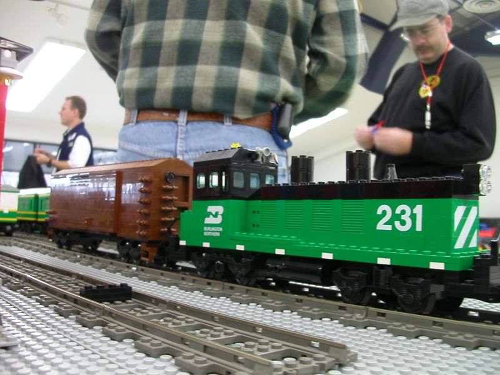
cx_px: 250
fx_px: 534
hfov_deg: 50.1
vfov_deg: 38.7
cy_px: 188
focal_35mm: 37
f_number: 2.7
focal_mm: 5.6
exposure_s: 1/10.2
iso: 100
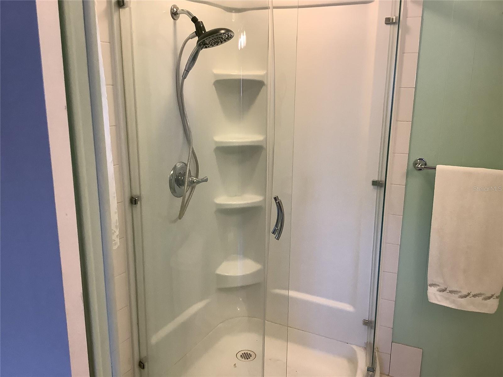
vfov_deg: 45.4
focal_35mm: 31
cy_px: 188
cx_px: 252
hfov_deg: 58.4
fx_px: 450
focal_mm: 3.3
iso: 100
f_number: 2.4
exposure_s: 1/60
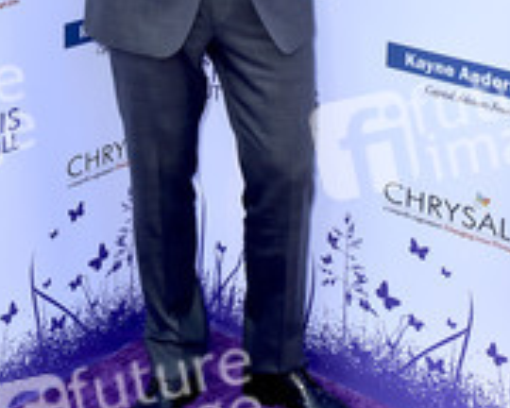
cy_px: -8
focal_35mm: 73
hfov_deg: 26.0
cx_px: 200
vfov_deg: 20.3
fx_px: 1102
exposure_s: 1/250
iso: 200
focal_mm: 35
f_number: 6.3
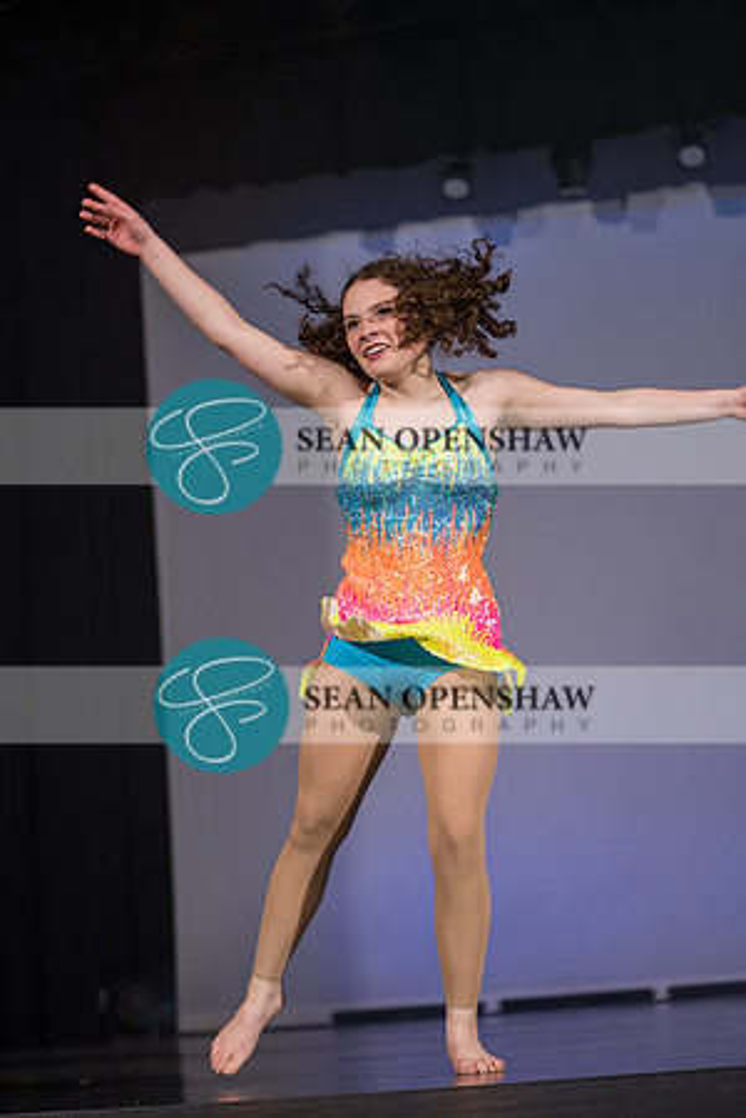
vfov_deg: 28.8
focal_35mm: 70
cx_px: 373
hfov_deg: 19.5
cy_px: 559
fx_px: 2176
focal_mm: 70
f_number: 2.8
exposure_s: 1/500
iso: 400
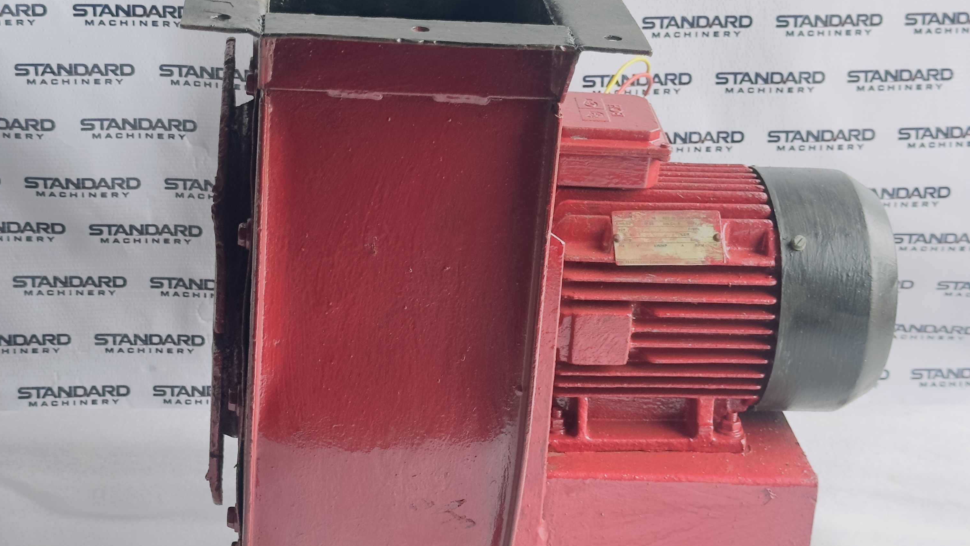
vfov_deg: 17.2
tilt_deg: -18.8
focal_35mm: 70
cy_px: 256
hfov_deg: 30.2
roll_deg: -1.5
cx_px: 484
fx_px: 1800
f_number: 1.78
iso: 50
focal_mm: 6.86
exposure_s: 1/215
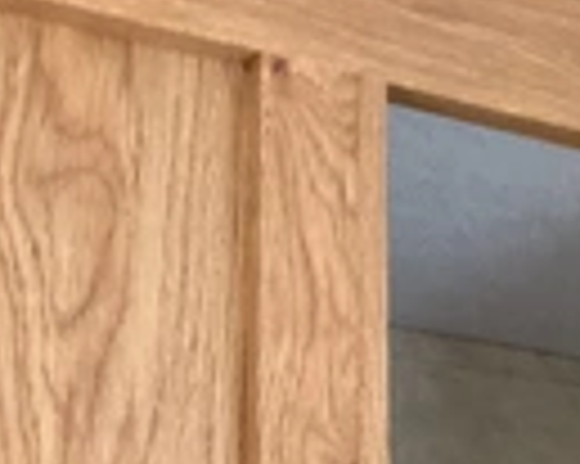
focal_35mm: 88
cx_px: 724
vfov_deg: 16.3
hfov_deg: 20.2
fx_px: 1509
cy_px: 644
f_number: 1.8
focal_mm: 3
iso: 320
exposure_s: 1/35
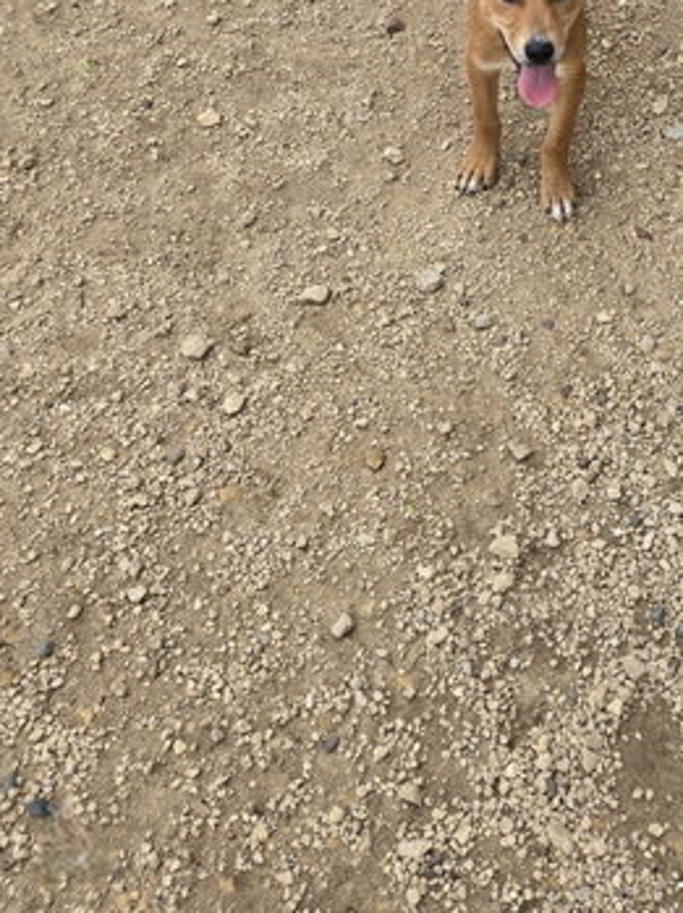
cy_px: 116
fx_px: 1160
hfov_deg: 30.9
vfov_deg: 40.2
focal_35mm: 44
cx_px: 649
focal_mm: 5.4
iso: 25
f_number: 1.8
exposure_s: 1/1250
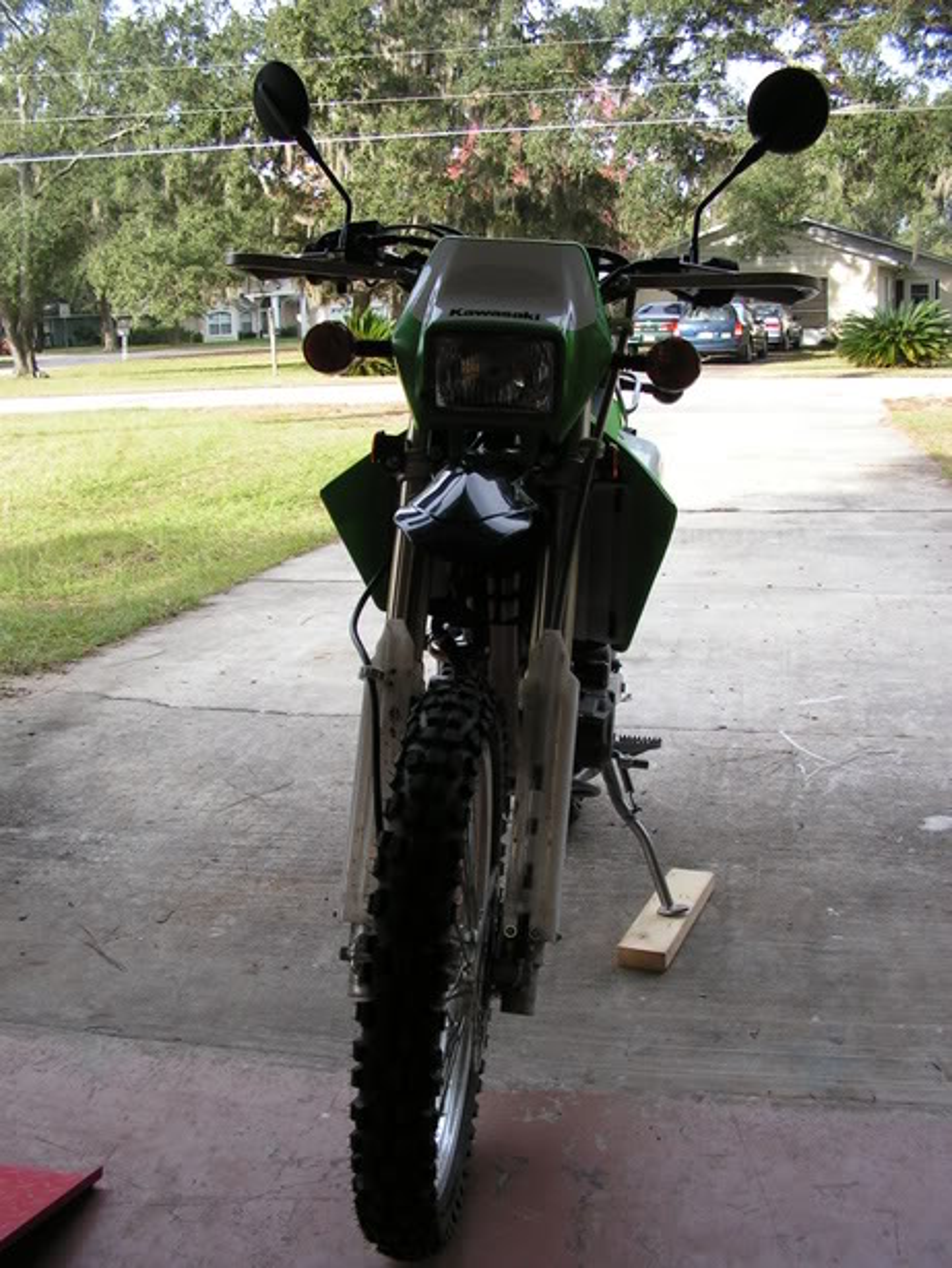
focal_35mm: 36
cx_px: 476
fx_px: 1319
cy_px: 634
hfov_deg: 39.7
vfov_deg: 51.3
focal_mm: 6
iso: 64
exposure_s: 1/200
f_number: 3.2
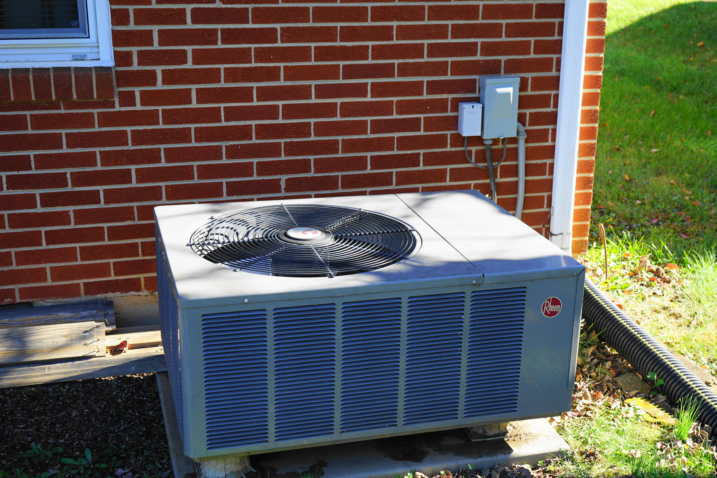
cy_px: 263
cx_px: 390
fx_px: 936
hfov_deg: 41.9
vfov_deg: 28.6
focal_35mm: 47
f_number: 6.3
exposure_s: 1/60
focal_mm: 42
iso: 100
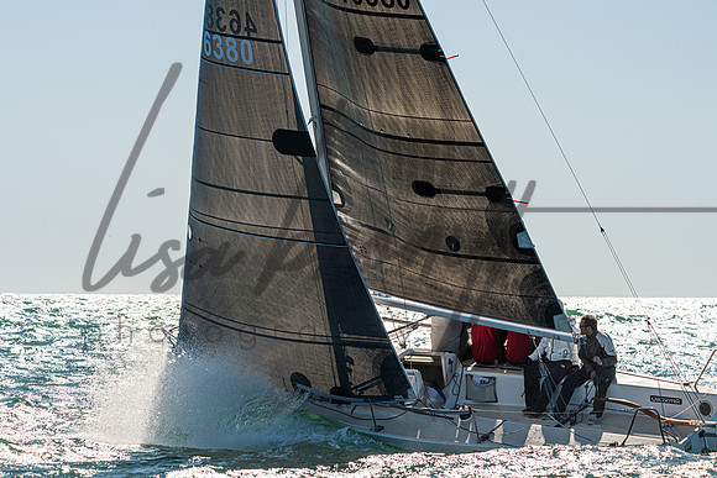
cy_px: 217
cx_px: 305
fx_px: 3704
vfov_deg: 7.4
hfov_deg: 11.1
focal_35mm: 186
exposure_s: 1/2000
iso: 400
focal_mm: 155
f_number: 8
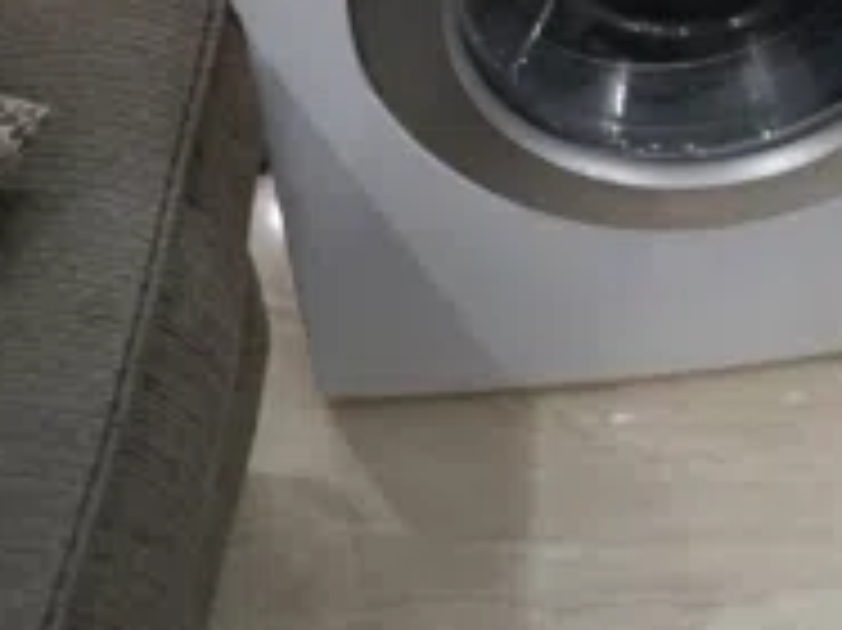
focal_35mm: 49
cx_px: 662
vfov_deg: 26.5
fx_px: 1191
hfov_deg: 37.7
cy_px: -117
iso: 1600
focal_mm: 6.14
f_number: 1.6
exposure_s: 1/25
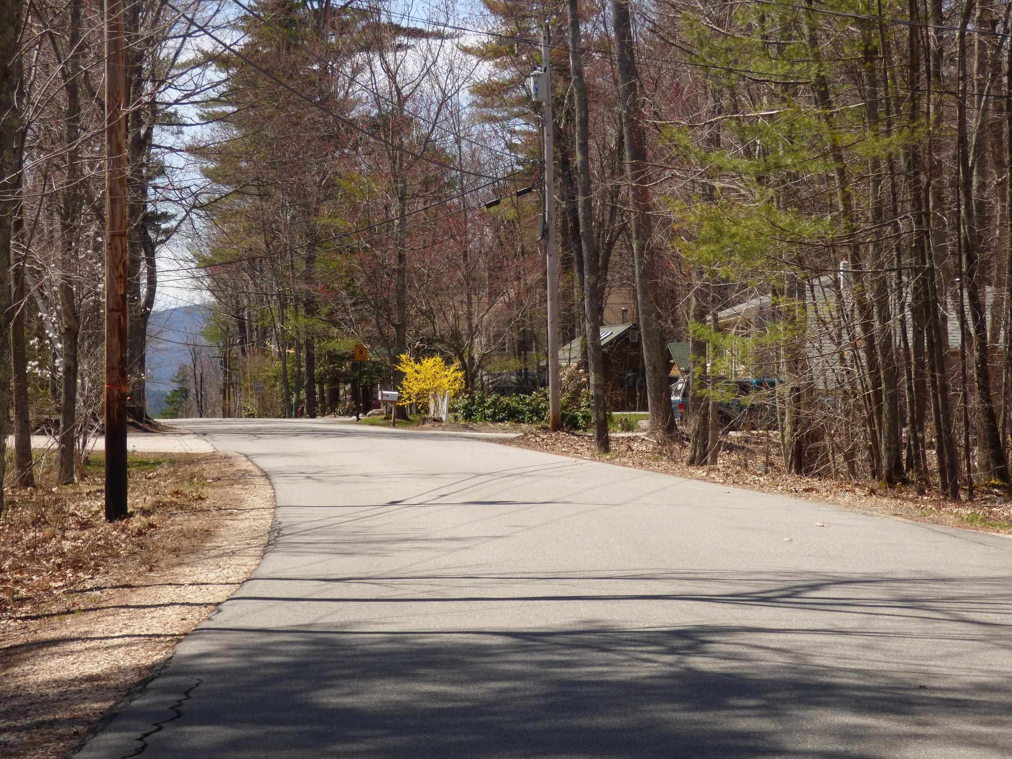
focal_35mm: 92
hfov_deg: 21.3
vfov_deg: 16.1
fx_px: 2690
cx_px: 506
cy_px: 380
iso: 100
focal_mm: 16.53
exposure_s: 1/500
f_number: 4.7
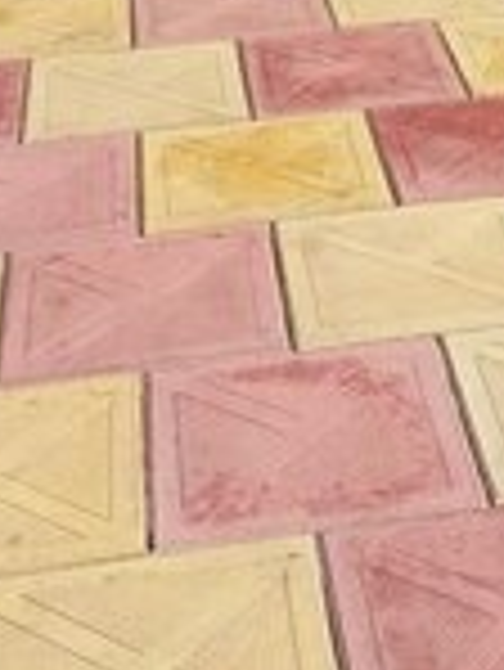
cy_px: -216
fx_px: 1745
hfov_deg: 16.0
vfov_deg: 19.9
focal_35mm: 90
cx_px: 549
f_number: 1.9
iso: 40
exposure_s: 1/998
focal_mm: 3.7
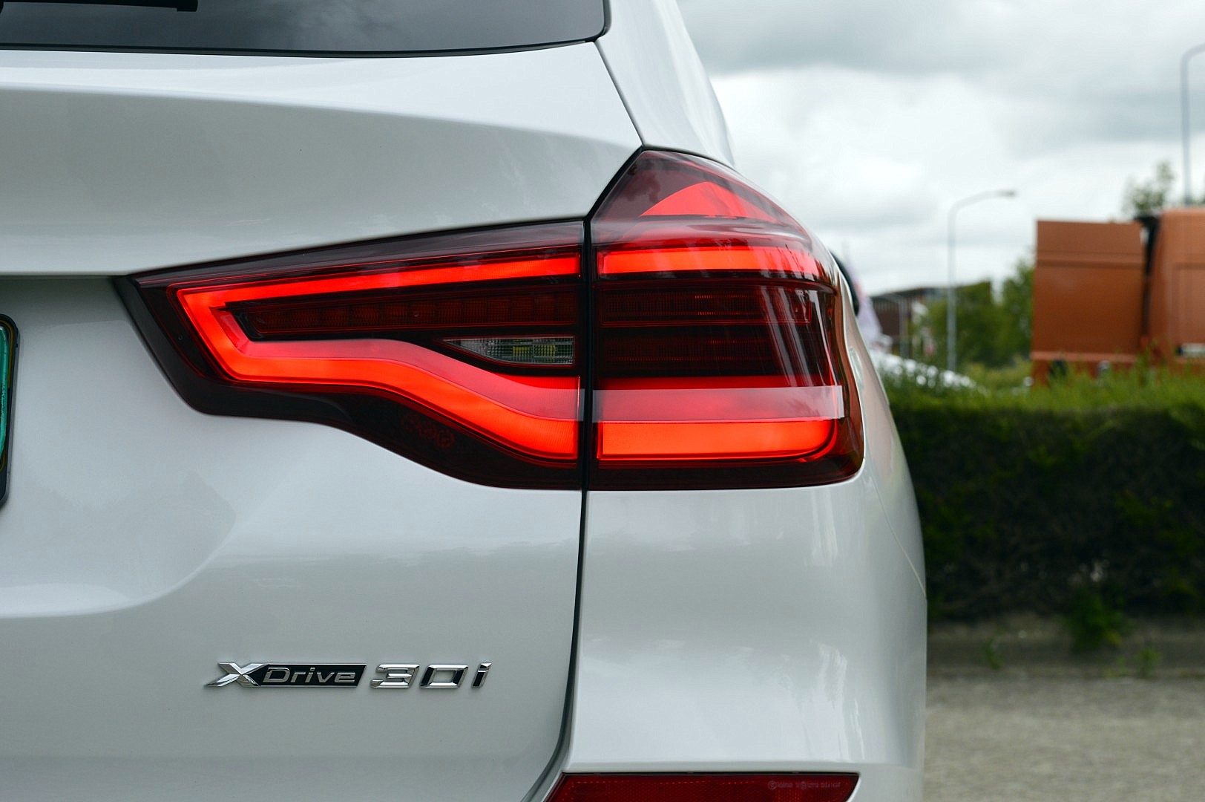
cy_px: 401
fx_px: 2759
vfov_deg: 16.5
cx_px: 602
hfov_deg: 24.6
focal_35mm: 82
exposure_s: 1/320
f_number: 10
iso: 400
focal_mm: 55
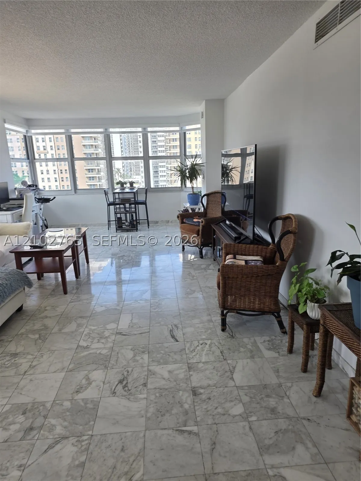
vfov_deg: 73.9
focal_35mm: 23
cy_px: 240
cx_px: 180
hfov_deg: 58.9
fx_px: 320
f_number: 1.7
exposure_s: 1/120
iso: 32
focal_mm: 6.25
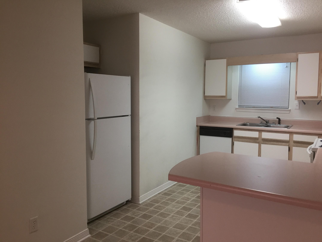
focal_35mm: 29
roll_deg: -0.9
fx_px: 270
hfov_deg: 61.7
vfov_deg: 48.2
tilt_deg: -5.9
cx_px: 161
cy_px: 121
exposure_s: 1/30
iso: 50
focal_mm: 4.15
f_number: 2.2
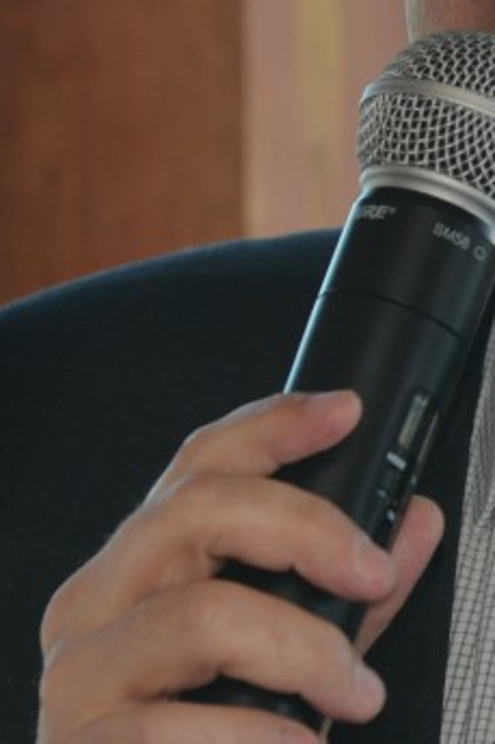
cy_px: 9
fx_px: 19447
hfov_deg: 1.5
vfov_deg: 2.2
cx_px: 638
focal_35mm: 942
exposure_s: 1/160
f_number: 5.6
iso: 400
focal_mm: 200
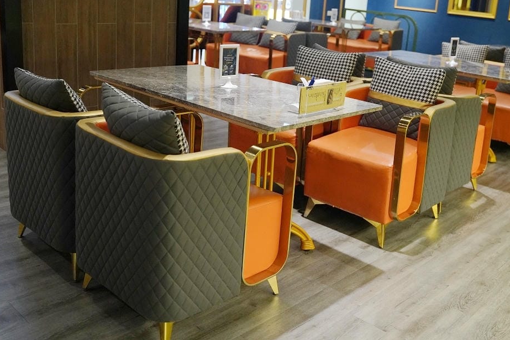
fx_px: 552
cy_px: 129
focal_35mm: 39
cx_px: 307
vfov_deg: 34.0
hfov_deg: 49.2
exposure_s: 1/160
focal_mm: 30
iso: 4000
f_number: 2.8
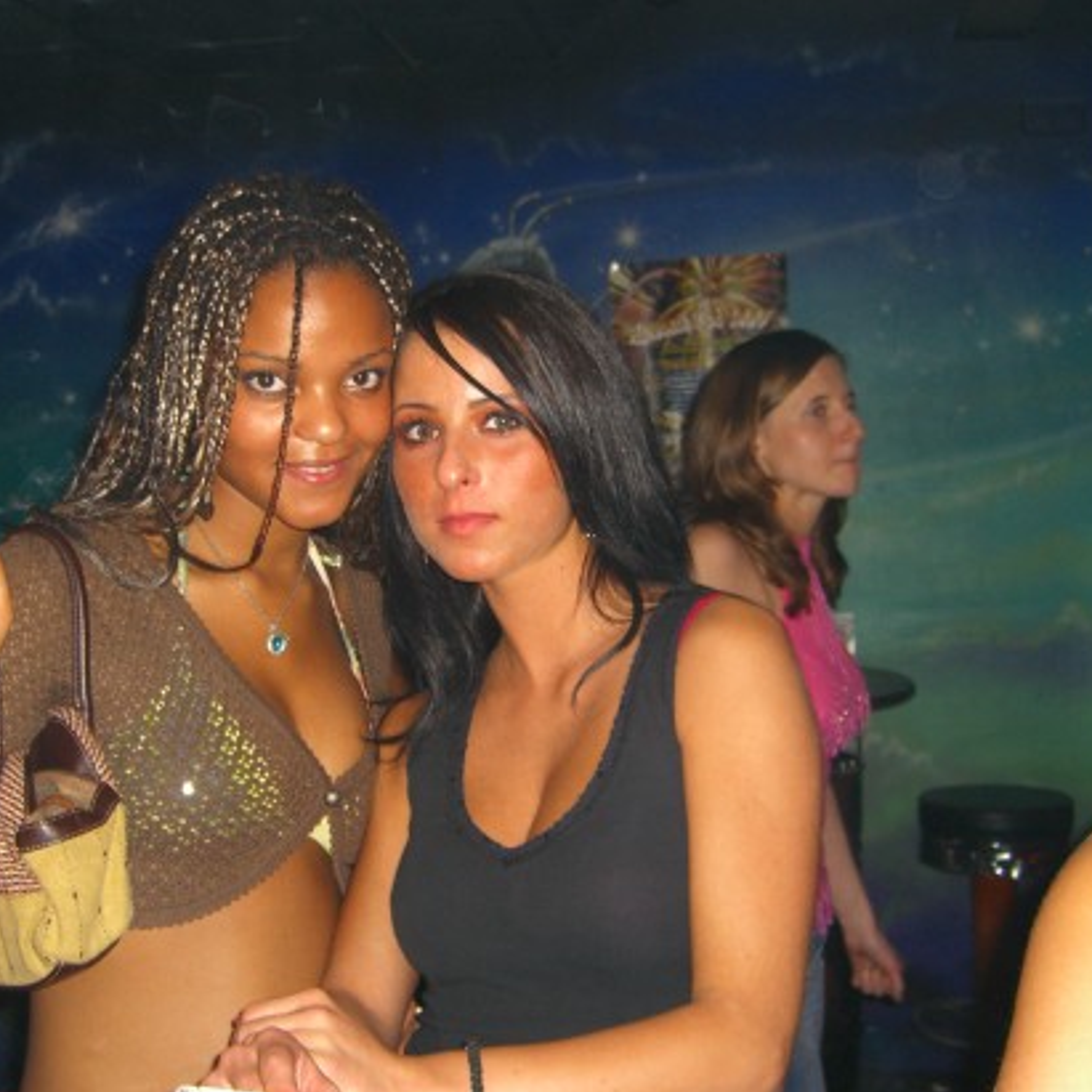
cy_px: 547
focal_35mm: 49
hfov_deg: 34.6
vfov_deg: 34.7
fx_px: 1749
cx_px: 476
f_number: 2.8
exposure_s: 1/60
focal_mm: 7.9
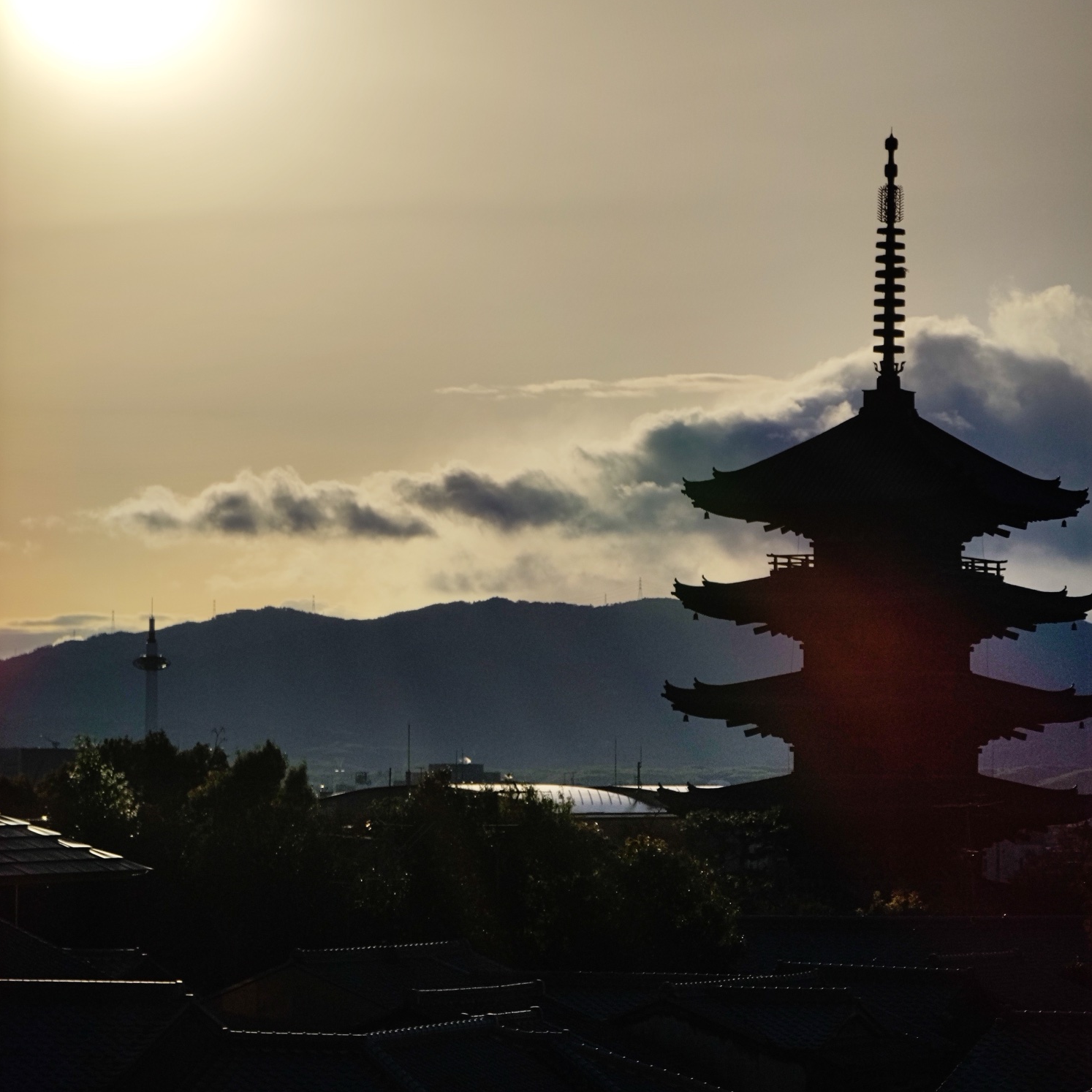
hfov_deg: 12.3
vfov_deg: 12.3
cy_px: 514
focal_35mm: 142
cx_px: 545
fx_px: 5068
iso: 50
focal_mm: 22
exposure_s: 1/4918
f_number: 4.1
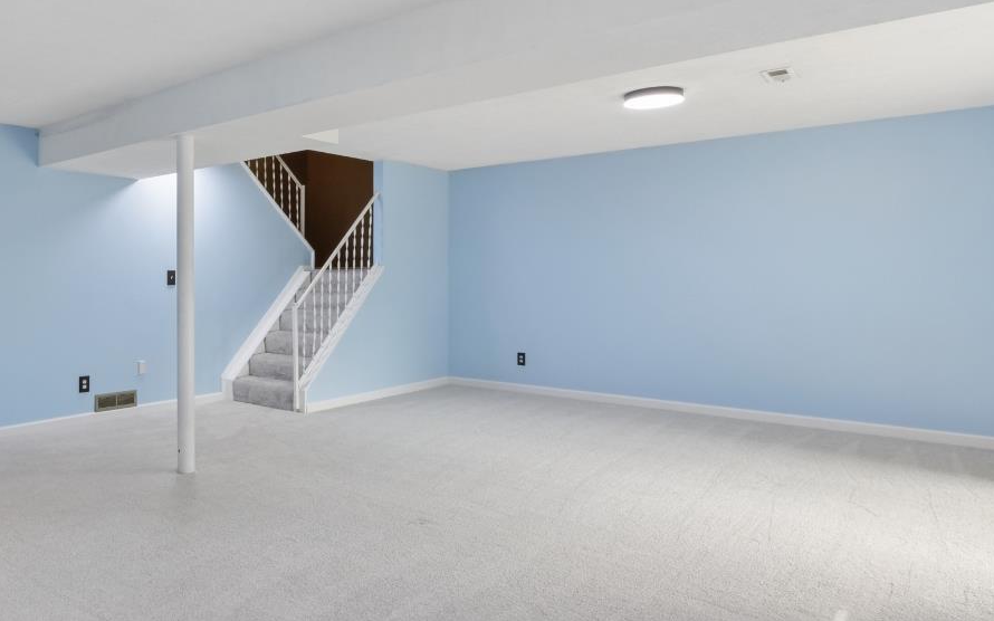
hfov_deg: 69.6
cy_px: 278
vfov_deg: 49.2
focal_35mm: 25
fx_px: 677
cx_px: 300
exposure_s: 1/25
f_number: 7.1
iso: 640
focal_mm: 7
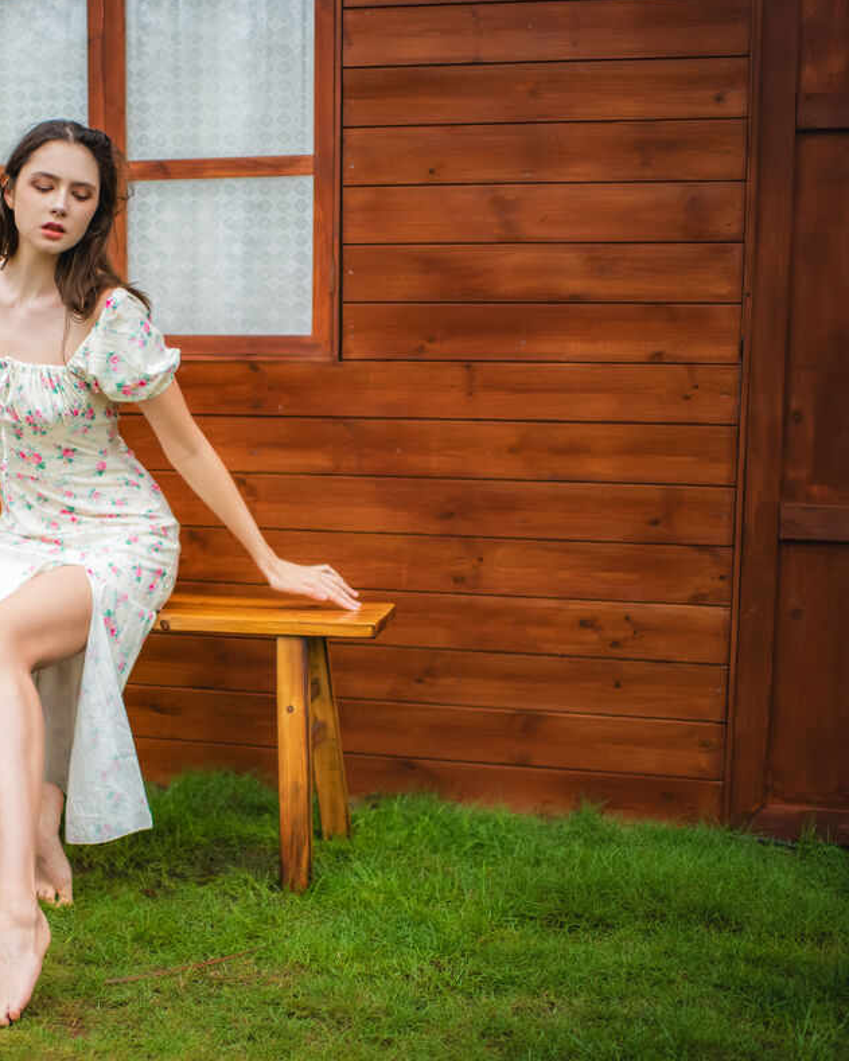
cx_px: 171
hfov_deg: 29.6
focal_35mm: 50
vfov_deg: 37.3
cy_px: 524
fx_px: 1571
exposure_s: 1/1000
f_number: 1.4
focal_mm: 35
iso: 50
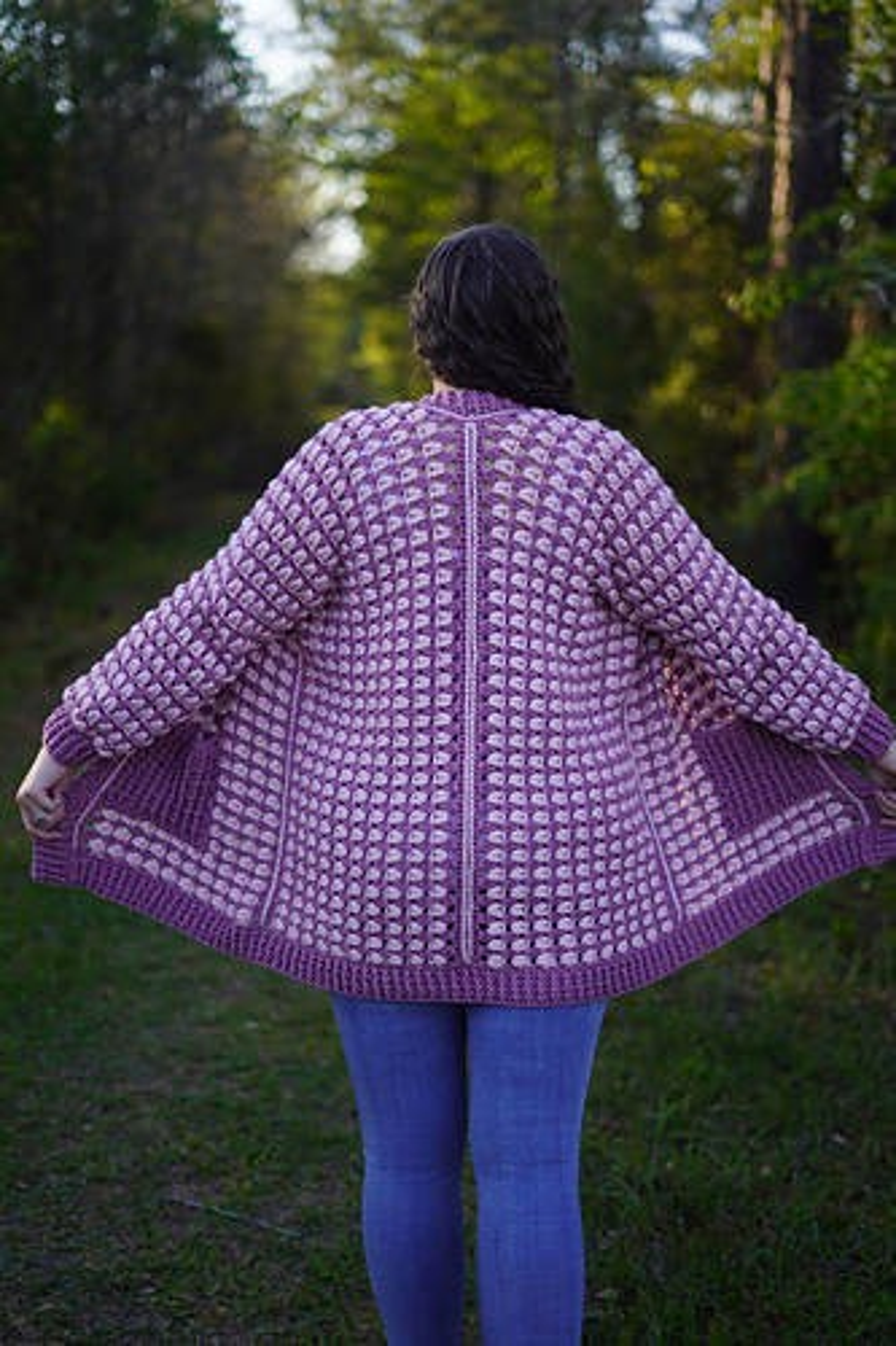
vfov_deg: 39.6
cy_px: 673
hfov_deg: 27.0
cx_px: 448
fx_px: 1868
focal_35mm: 50
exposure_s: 1/800
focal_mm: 50
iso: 100
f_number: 1.8
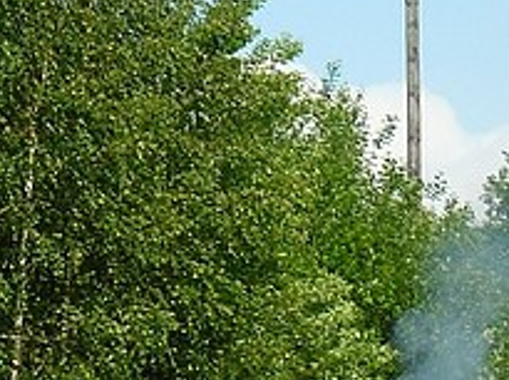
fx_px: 3904
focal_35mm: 266
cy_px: 546
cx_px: 988
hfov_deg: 7.2
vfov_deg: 5.5
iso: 100
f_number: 3.2
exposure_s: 1/320
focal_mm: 11.4
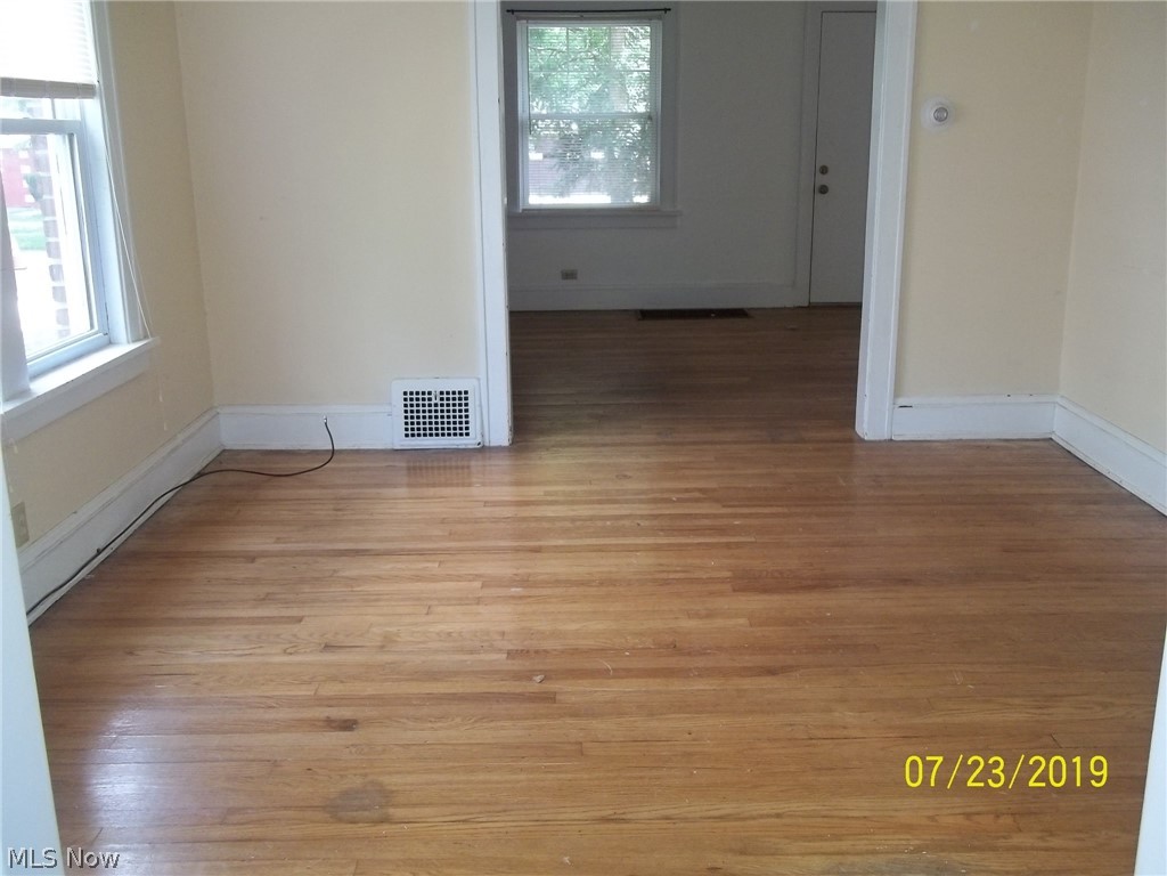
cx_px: 584
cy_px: 438
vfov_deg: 44.2
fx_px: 1079
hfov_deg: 56.8
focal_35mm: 32
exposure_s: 1/50
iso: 160
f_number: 2.9
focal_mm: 5.7
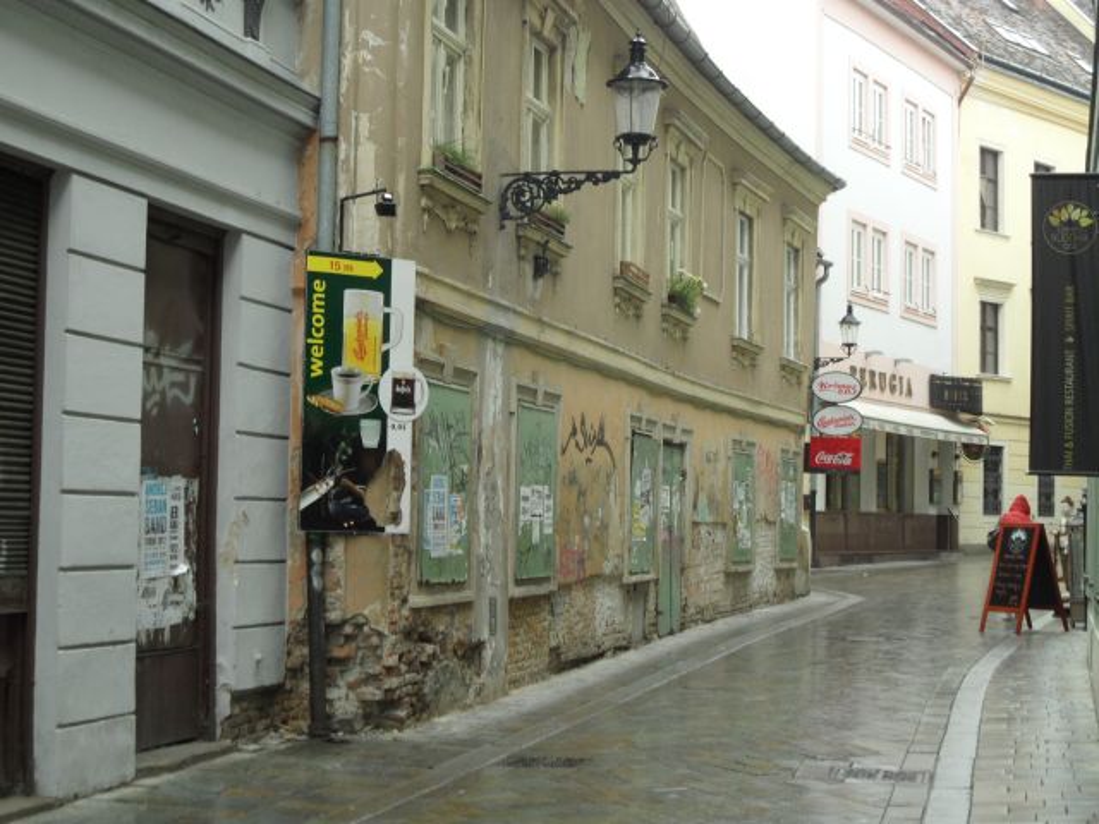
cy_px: 412
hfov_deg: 32.2
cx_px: 550
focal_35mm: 60
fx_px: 1905
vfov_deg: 24.4
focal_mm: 10.3
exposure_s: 1/45
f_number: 4
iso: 100
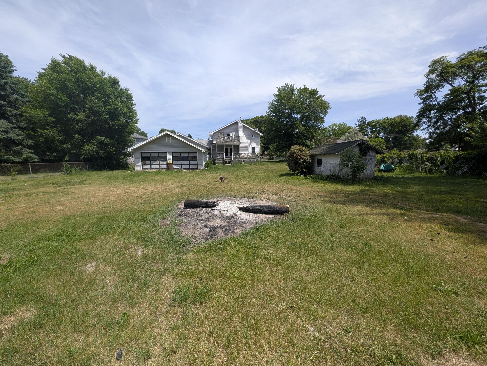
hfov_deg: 110.5
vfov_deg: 94.6
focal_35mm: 12
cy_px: 183
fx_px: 169
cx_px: 244
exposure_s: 1/2786
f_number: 1.7
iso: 49
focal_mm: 2.02
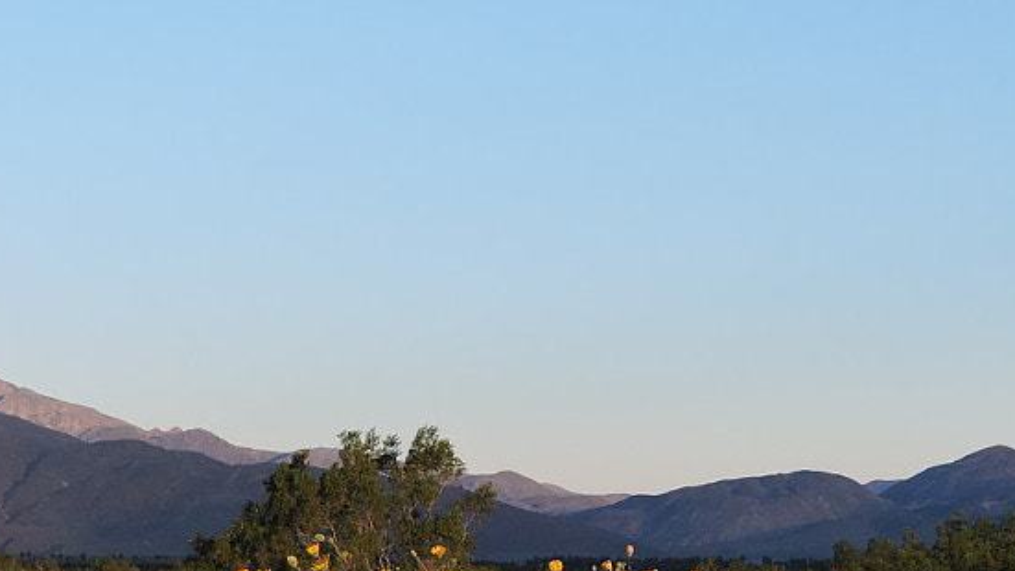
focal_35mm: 136
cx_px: 566
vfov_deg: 8.9
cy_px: 455
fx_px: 3660
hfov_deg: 15.8
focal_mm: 7.7
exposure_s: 1/320
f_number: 3.4
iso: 100
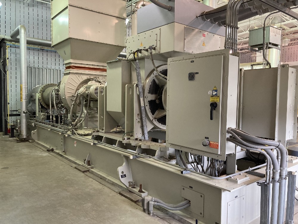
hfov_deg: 63.4
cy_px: 112
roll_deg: -1.9
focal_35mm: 28
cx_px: 149
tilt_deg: -1.9
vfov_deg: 49.7
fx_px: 241
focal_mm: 3.99
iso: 200
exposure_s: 1/60
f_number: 1.8
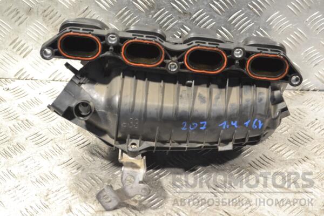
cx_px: 162
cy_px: 108
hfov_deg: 28.1
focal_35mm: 72
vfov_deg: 18.9
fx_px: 648
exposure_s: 1/125
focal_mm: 48
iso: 3200
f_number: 5.6
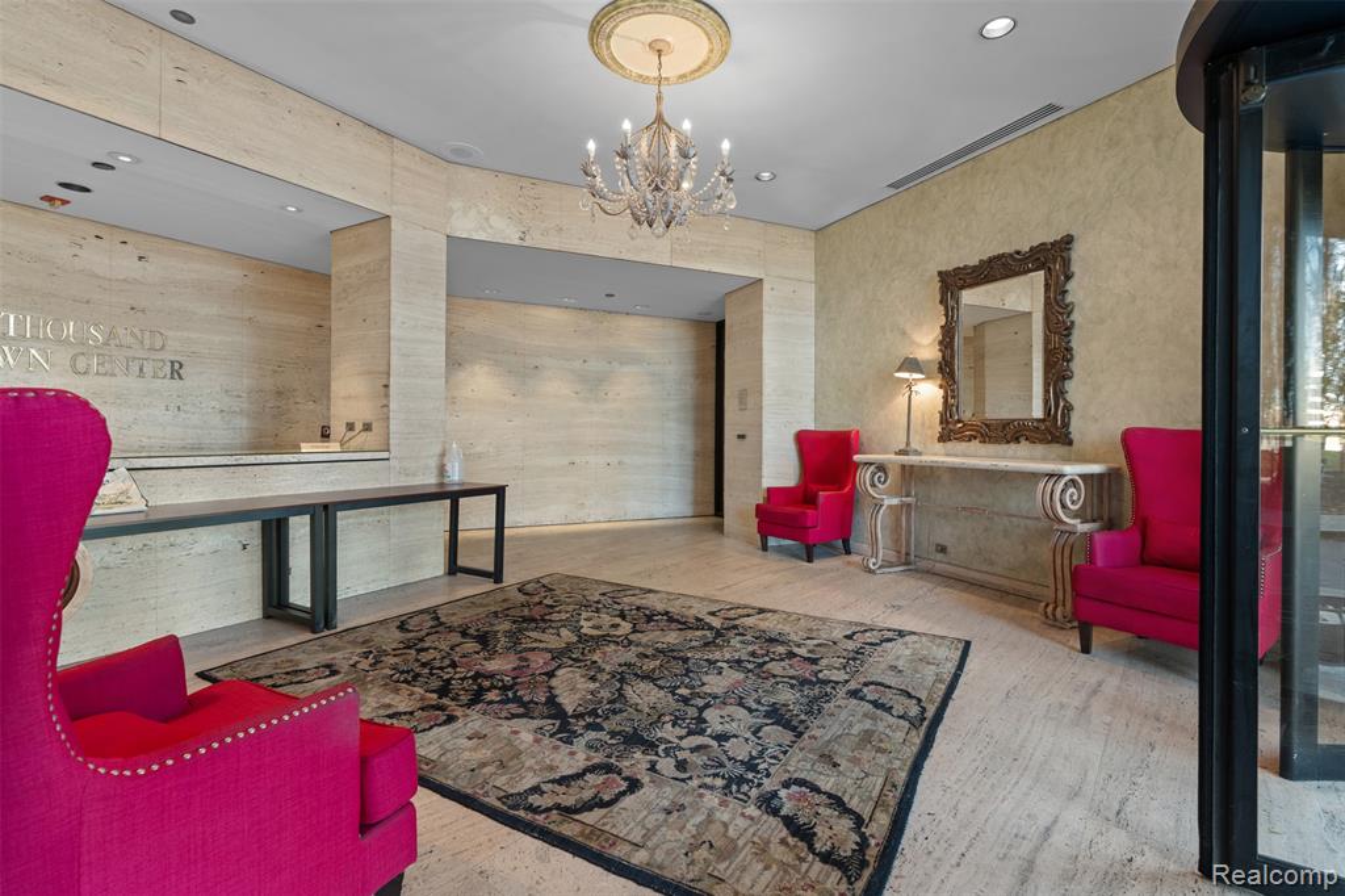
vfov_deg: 73.7
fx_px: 598
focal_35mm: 16
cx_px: 672
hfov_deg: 96.8
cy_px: 448
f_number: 8
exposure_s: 1/1.25
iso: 400
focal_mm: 16
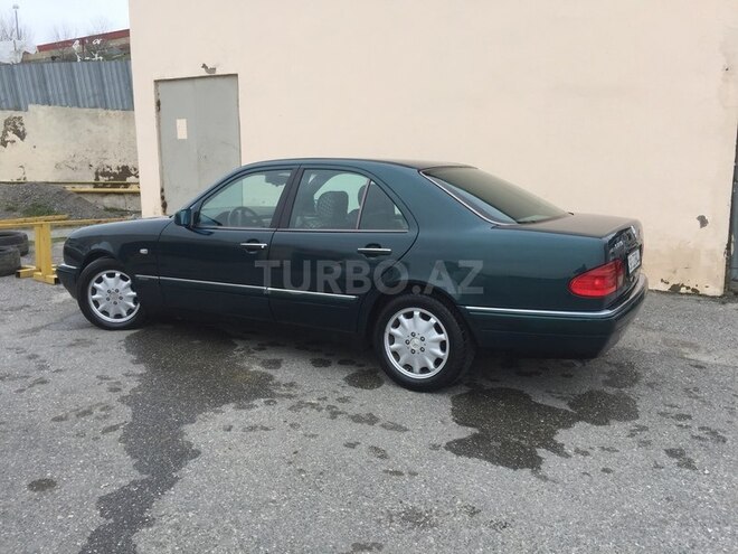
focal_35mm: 29
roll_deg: +0.2
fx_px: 618
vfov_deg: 48.2
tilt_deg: -10.4
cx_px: 369
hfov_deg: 61.7
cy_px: 277
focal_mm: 4.15
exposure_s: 1/408
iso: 32
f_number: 2.2
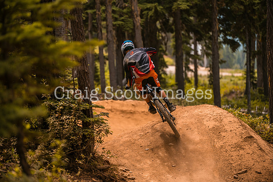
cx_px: 136
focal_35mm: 125
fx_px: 947
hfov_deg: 16.4
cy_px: 91
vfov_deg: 11.0
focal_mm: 125
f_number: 2.8
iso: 220
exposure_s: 1/1600
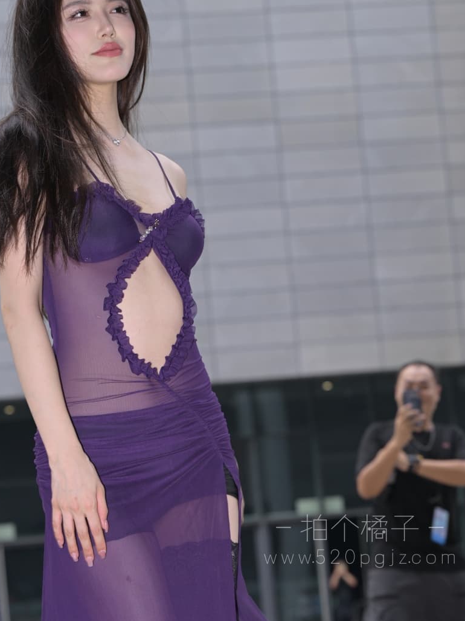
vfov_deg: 16.5
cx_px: 131
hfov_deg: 12.5
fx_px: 2114
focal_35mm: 118
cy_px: 510
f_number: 4.5
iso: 100
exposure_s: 1/200
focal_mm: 70
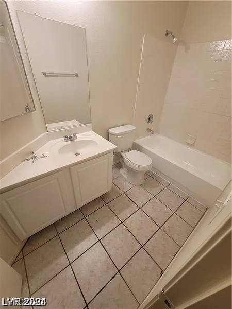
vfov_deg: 106.2
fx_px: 116
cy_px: 154
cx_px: 116
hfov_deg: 89.9
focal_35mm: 13
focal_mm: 2.2
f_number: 2.2
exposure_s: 1/60
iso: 125
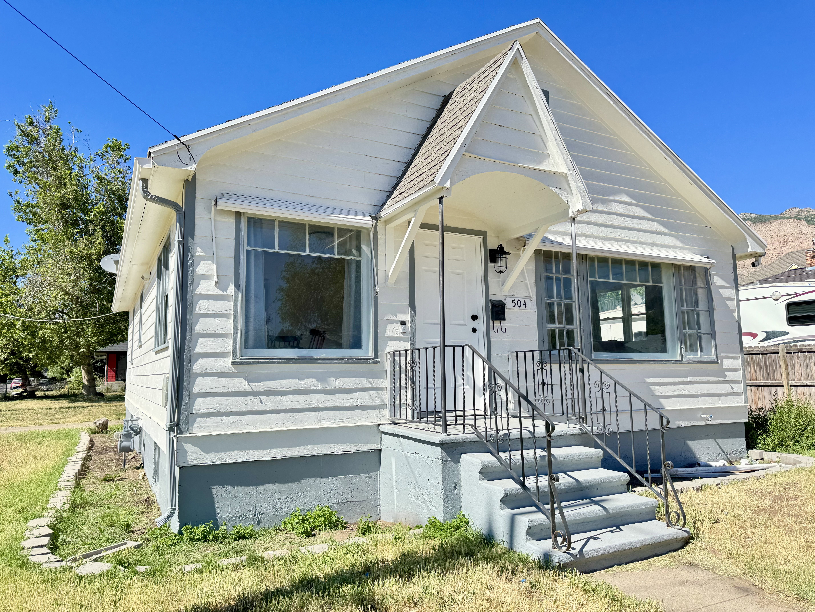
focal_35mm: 24
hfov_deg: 71.6
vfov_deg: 56.8
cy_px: 306
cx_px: 408
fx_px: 565
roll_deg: +0.1
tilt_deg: +6.0
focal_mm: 6.76
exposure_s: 1/2041
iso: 80
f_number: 1.78
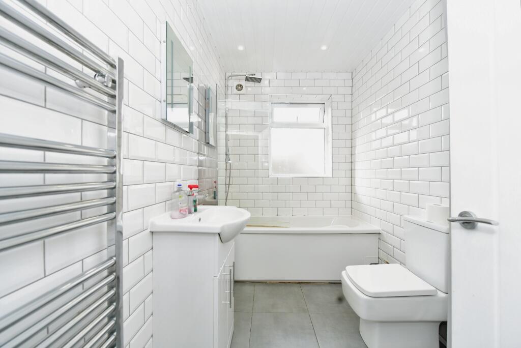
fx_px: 203
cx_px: 260
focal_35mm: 14
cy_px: 174
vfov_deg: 81.3
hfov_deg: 104.2
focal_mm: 14
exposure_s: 1/125
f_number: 5.6
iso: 400
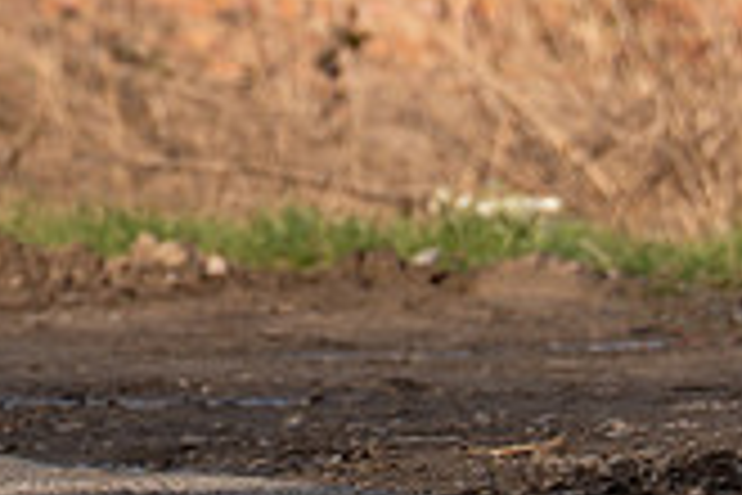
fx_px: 28050
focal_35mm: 1361
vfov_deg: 1.0
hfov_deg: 1.5
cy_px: -57
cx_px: -288
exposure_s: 1/800
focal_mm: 200
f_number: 4
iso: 125
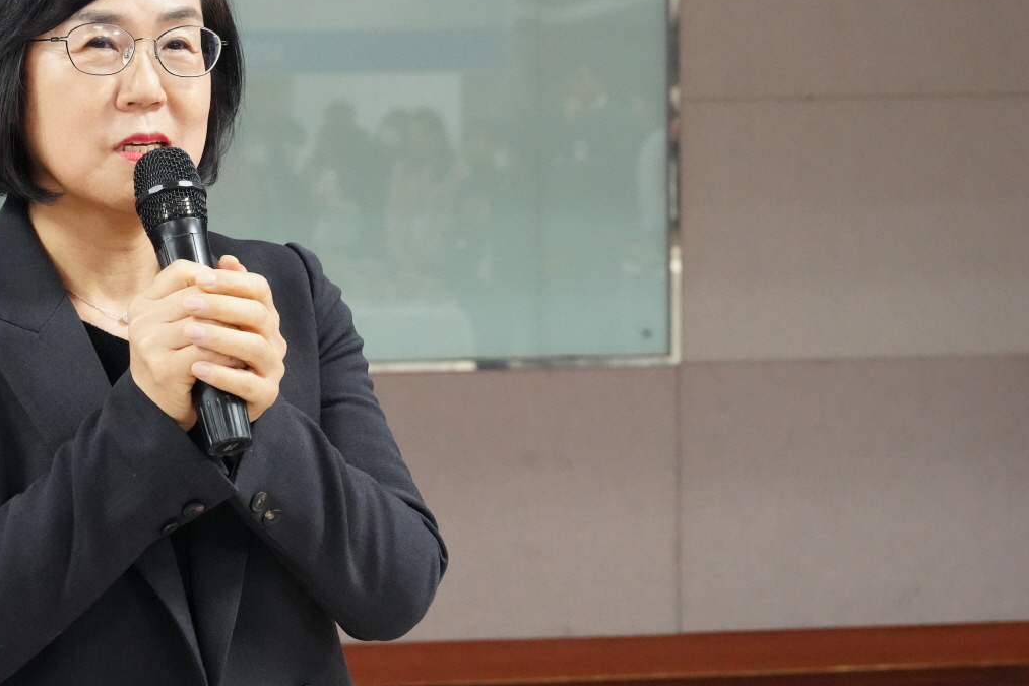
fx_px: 2286
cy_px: 271
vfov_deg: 17.0
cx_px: 124
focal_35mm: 80
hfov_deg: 24.7
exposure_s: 1/160
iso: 8000
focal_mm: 45
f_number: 5.6
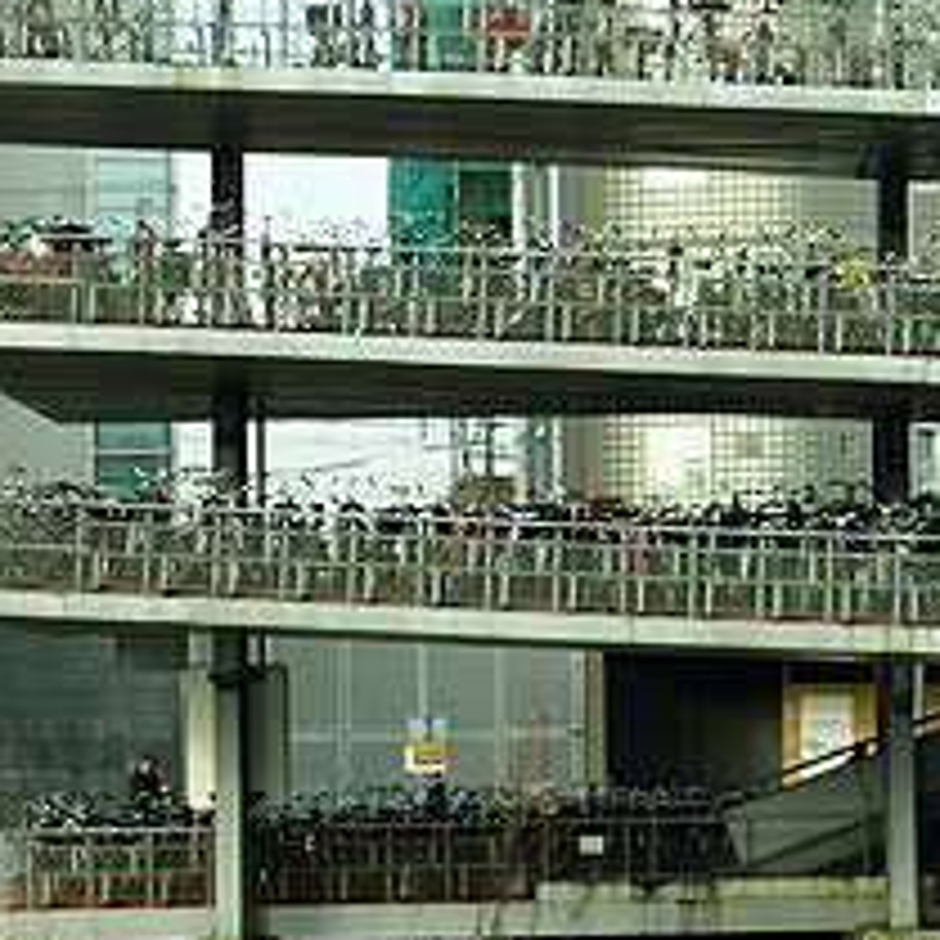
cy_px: 472
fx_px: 4793
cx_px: 607
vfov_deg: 11.2
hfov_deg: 11.2
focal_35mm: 156
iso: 50
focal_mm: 13.5
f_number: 3.7
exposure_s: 1/242
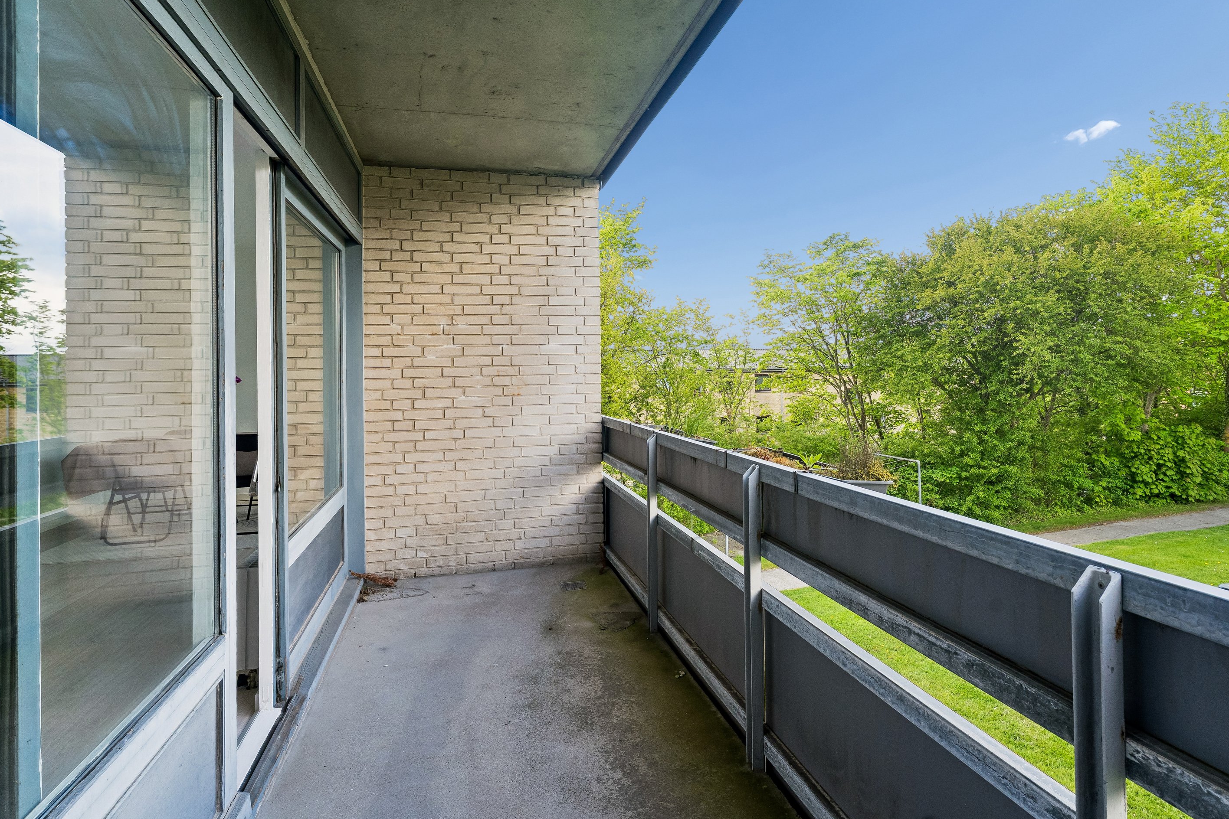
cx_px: 640
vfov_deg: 67.1
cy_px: 395
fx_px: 618
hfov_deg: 89.6
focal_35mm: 18
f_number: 8
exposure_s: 1/160
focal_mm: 17.1
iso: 800
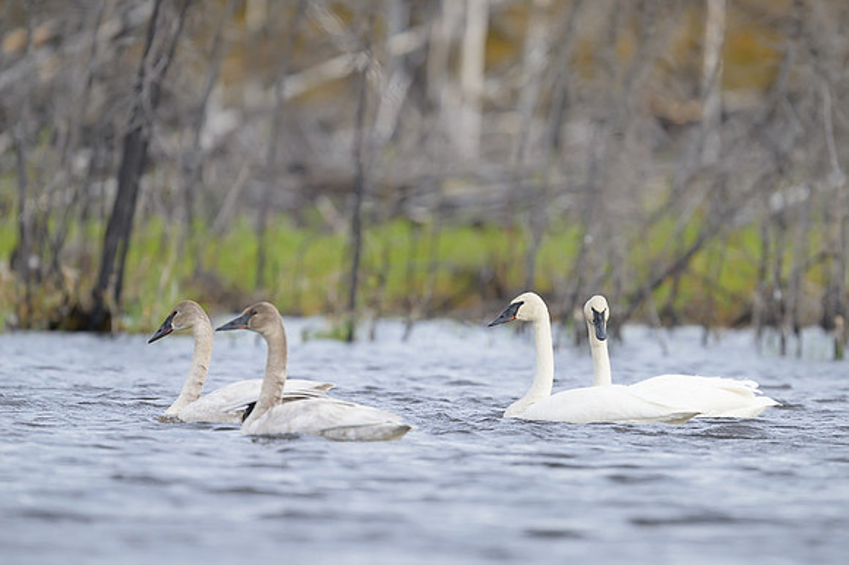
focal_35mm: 635
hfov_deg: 3.3
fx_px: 14957
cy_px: 312
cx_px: 460
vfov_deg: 2.2
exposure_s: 1/2000
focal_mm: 560
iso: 800
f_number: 5
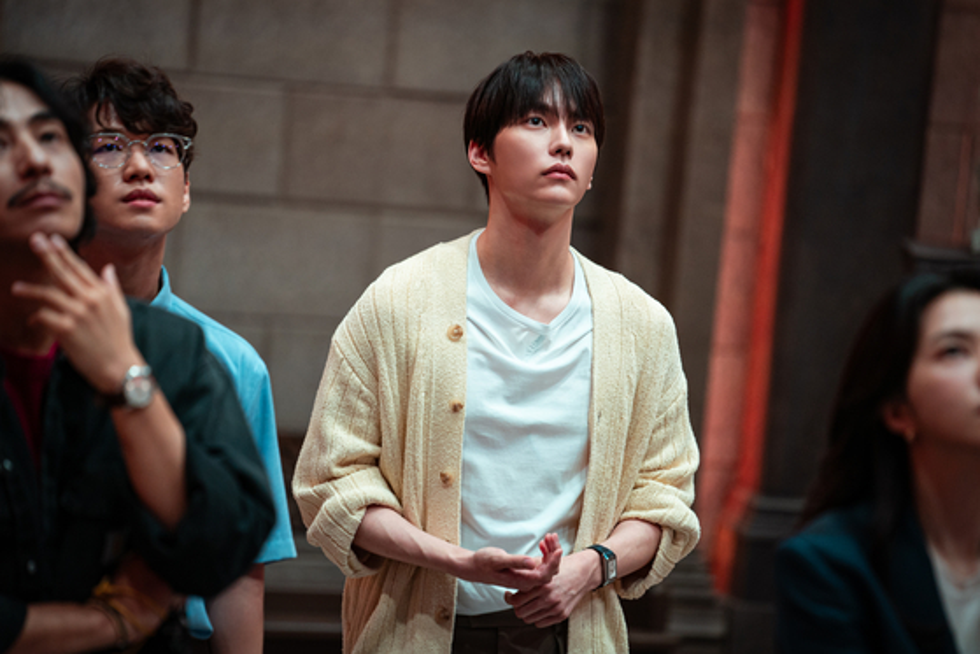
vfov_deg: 6.9
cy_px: 327
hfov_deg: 10.3
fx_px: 5446
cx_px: 490
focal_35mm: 200
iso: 1250
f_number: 2.8
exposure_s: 1/250
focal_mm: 200
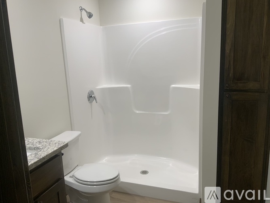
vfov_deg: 48.2
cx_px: 135
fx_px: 226
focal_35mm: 29
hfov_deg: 61.7
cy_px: 102
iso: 40
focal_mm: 3
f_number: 1.8
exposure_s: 1/60
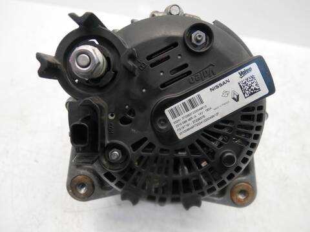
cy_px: 116
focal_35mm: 24
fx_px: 215
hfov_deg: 71.6
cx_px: 155
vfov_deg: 56.8
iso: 640
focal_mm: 12
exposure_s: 1/60
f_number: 3.5
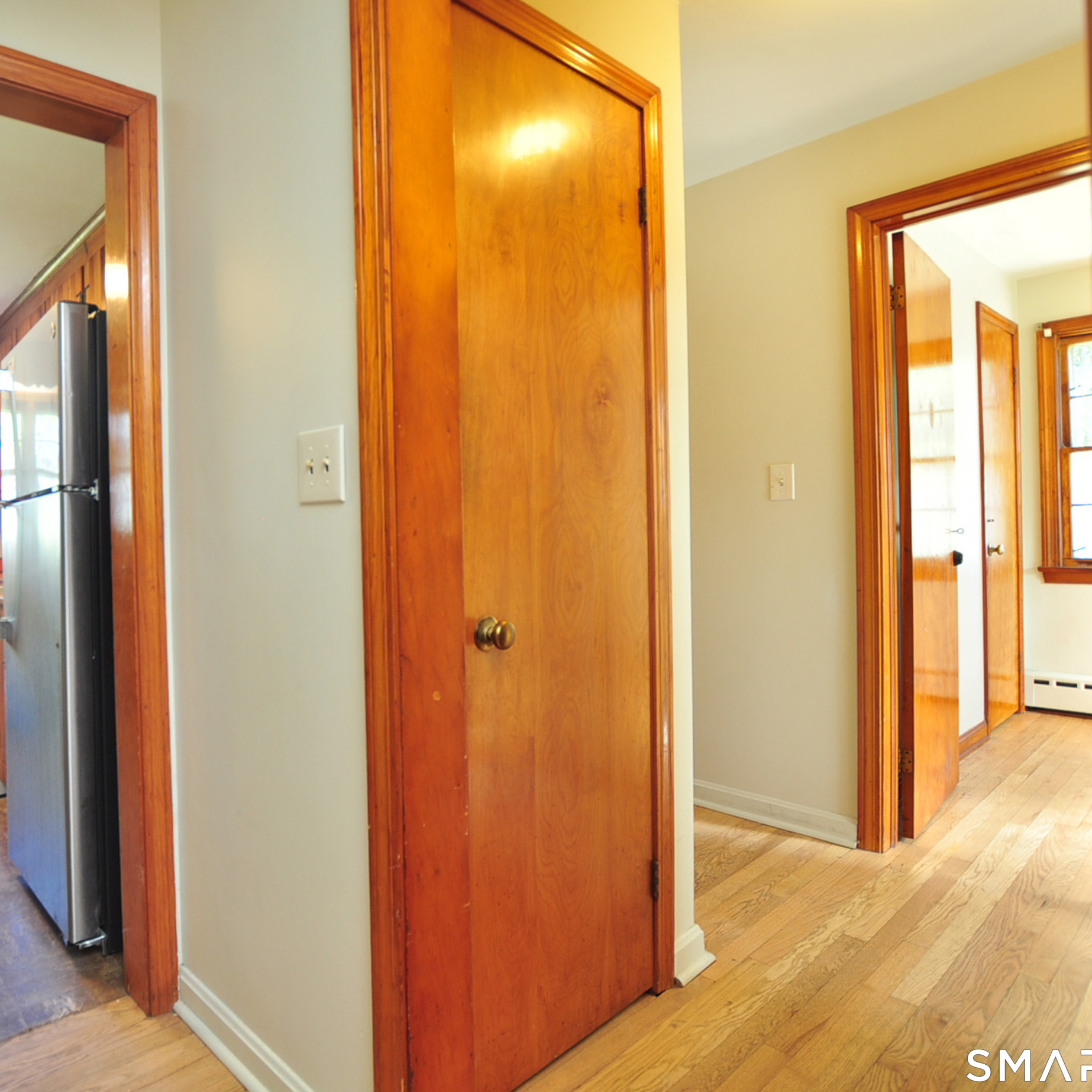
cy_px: 526
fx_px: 714
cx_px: 365
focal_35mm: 20
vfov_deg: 74.8
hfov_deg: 72.6
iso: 200
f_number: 3.5
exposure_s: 1/20
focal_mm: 10
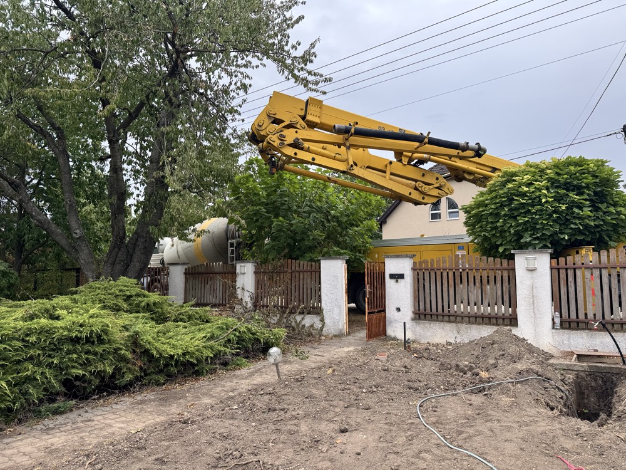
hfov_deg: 71.6
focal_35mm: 24
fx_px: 434
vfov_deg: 56.8
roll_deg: +0.6
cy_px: 235
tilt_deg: +4.5
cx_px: 313
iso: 80
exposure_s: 1/707
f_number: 1.78
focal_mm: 6.76
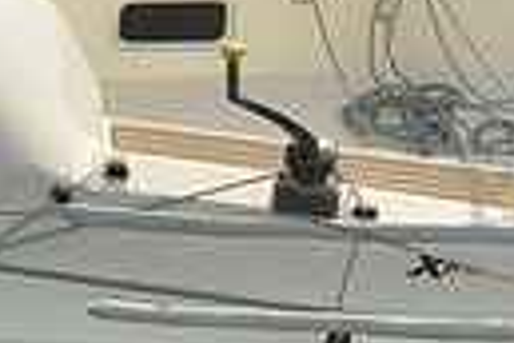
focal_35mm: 386
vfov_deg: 3.6
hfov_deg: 5.3
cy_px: -22
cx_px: 255
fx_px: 5511
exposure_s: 1/1250
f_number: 9
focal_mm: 86
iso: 320
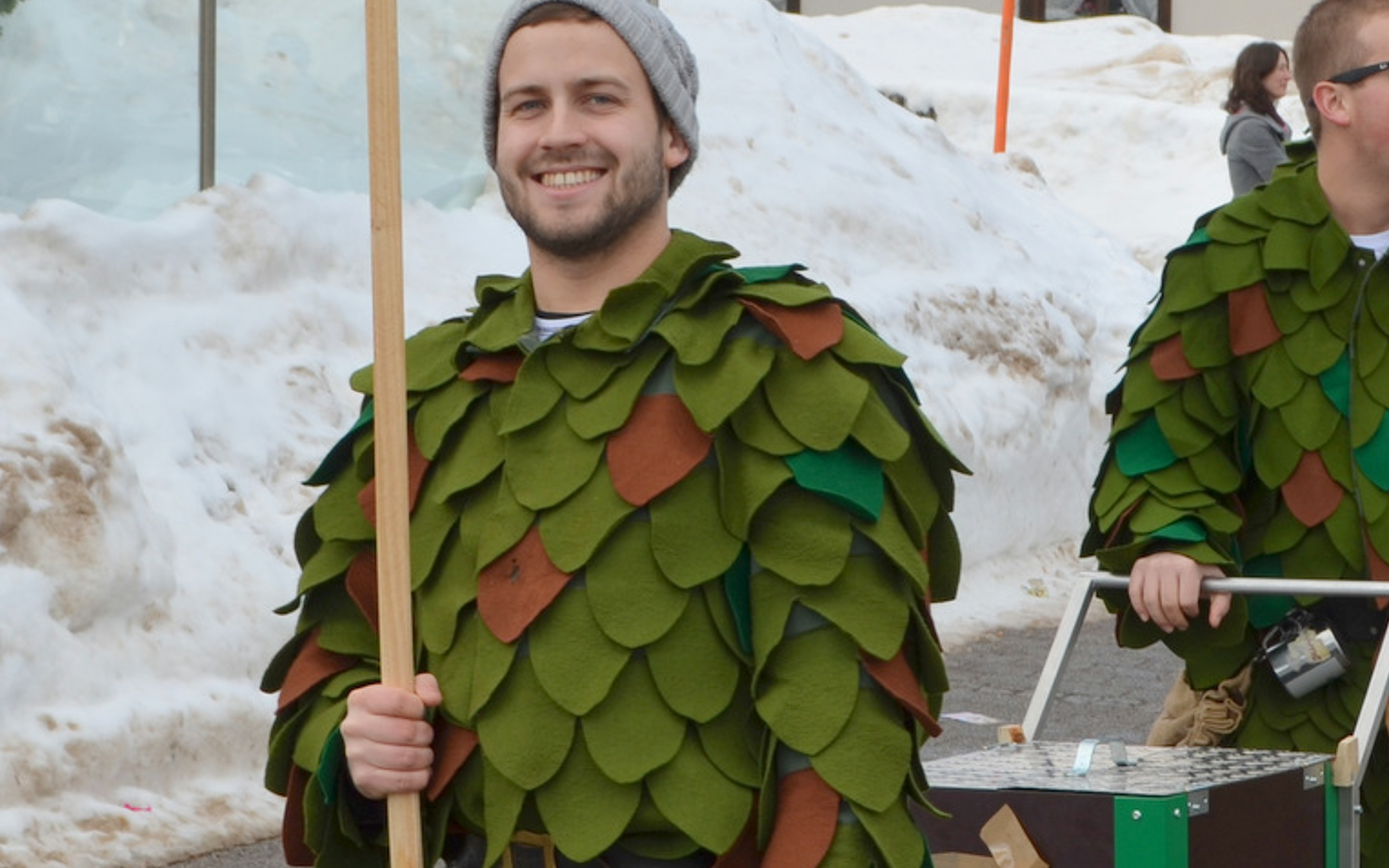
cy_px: 350
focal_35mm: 112
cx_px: 1178
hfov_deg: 18.4
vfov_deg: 11.7
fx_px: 4244
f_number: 9
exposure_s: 1/200
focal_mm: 35
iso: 100
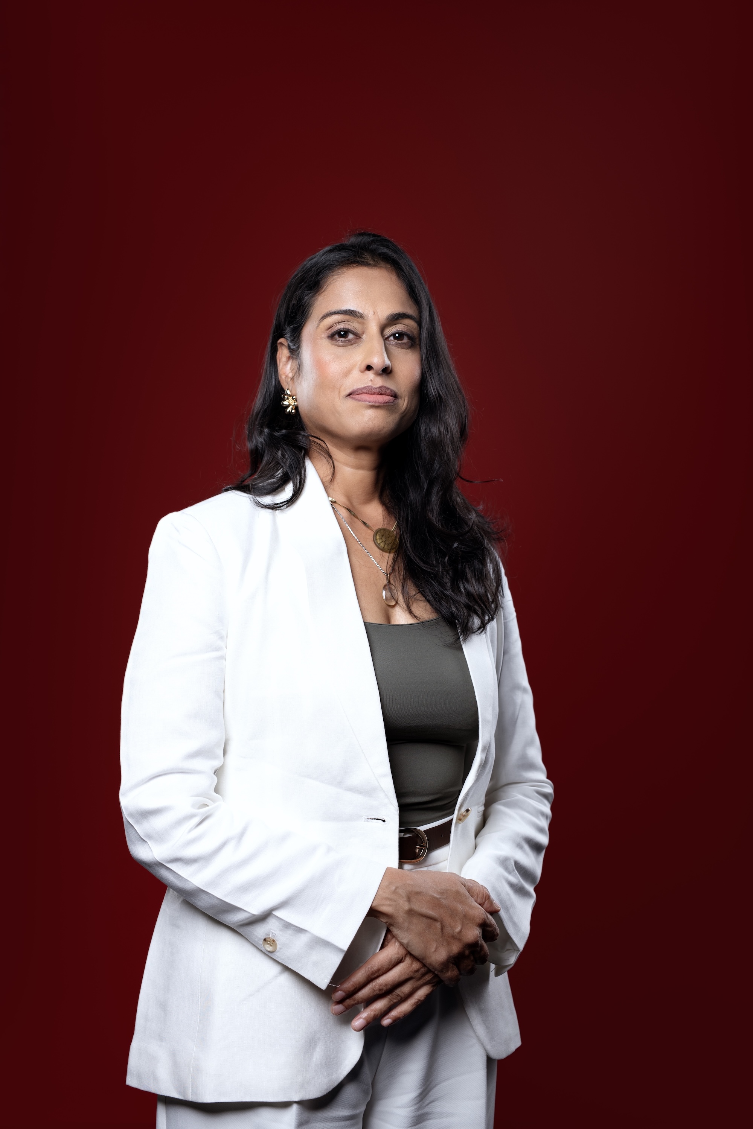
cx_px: 376
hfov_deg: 27.0
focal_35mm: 50
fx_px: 1569
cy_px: 564
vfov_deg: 39.6
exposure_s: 1/200
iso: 100
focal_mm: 50
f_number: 5
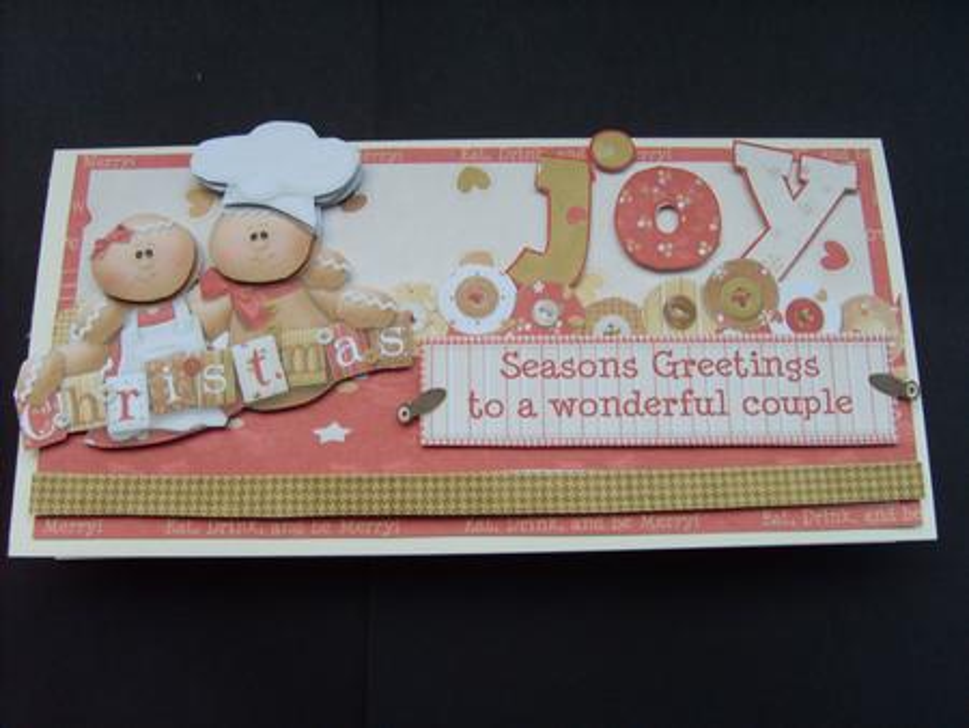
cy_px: 364
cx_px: 484
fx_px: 980
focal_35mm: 35
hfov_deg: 52.6
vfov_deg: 40.7
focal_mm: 5.8
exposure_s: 1/30
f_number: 2.8
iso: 86
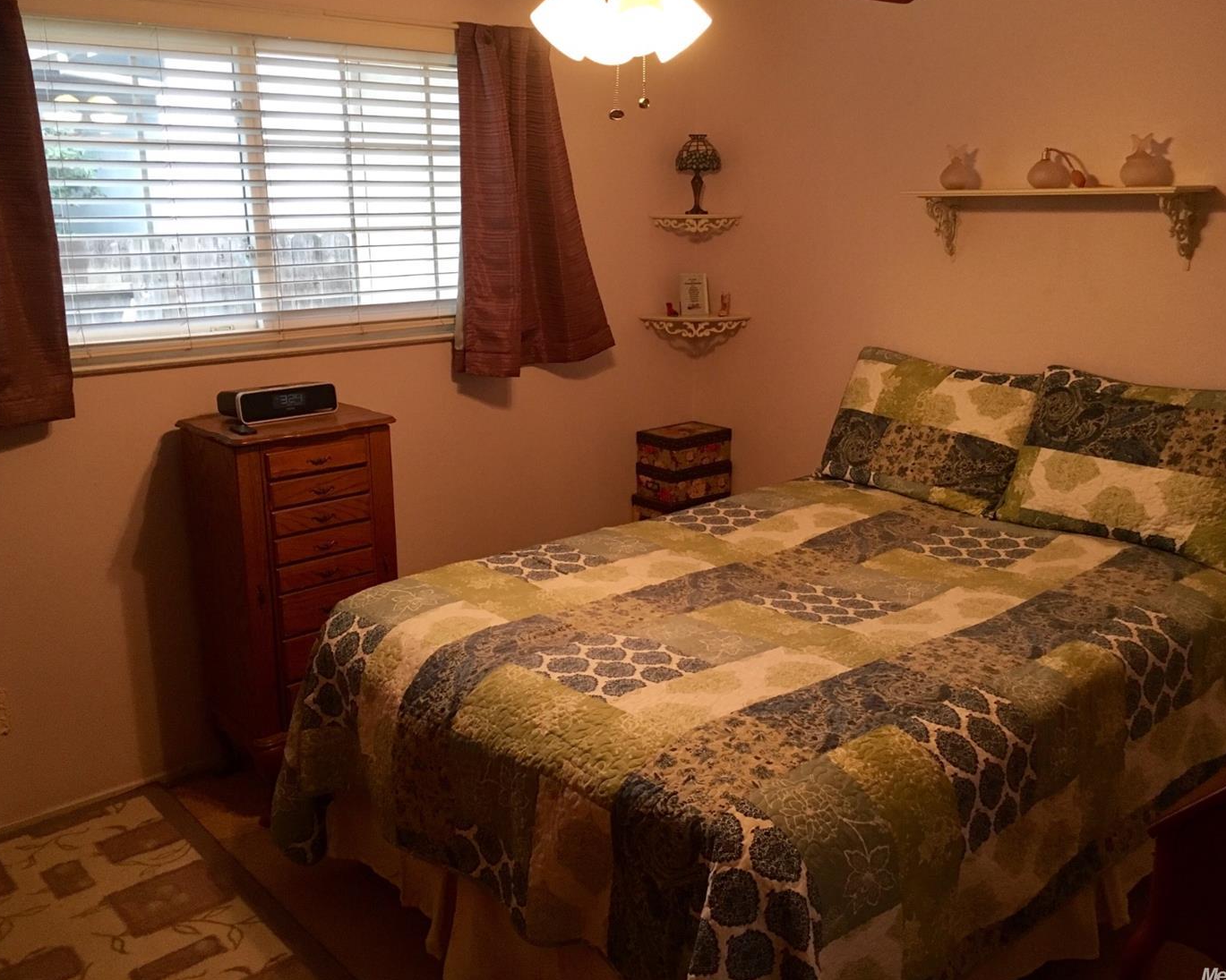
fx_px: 1125
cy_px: 482
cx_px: 619
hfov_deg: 57.2
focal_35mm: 31
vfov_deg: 47.1
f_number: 2.2
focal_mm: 4.15
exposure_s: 1/30
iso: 125
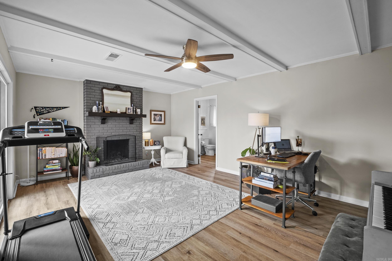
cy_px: 130
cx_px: 196
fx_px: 163
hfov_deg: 100.4
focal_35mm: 15
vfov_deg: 77.3
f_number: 8
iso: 400
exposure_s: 1/2
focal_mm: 10
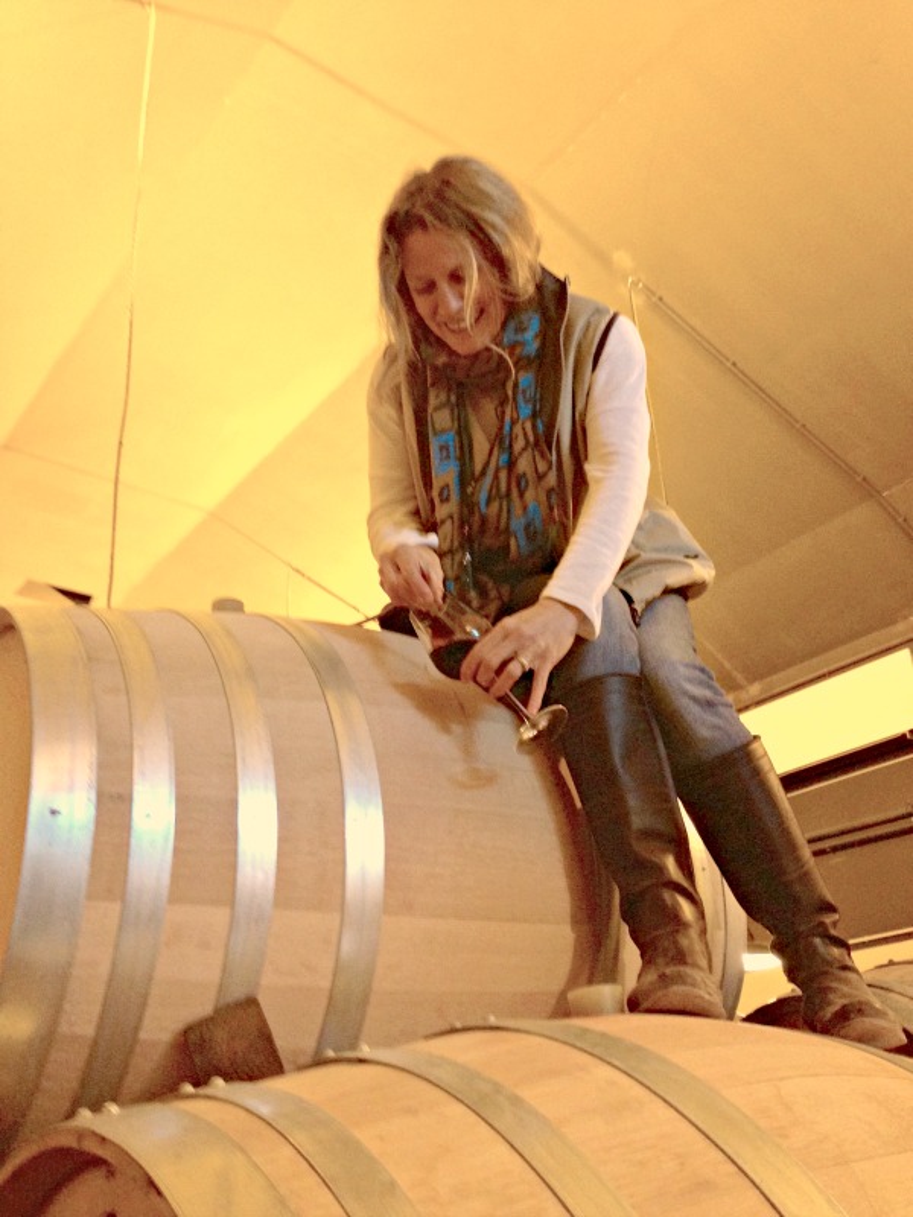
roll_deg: +4.8
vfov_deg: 55.4
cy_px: 608
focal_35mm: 33
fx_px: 1161
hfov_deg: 42.9
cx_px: 456
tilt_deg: +26.4
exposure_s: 1/20
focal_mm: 4.12
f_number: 2.4
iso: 250
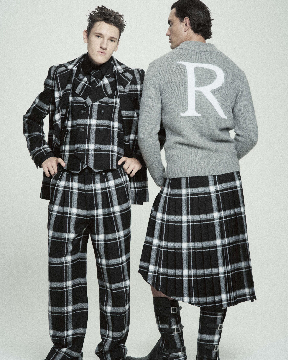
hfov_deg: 18.5
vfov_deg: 23.0
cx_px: 145
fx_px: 884
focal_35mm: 83
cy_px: 185
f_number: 8
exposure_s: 1/125
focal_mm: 100
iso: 200
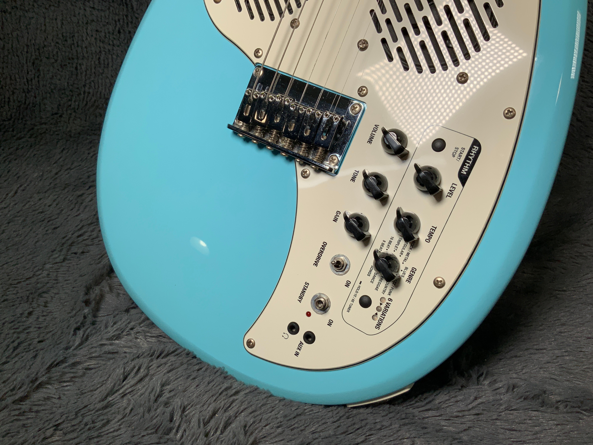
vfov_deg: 48.2
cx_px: 296
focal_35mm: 29
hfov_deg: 61.7
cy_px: 222
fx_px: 497
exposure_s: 1/534
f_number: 1.8
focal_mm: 3
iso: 16
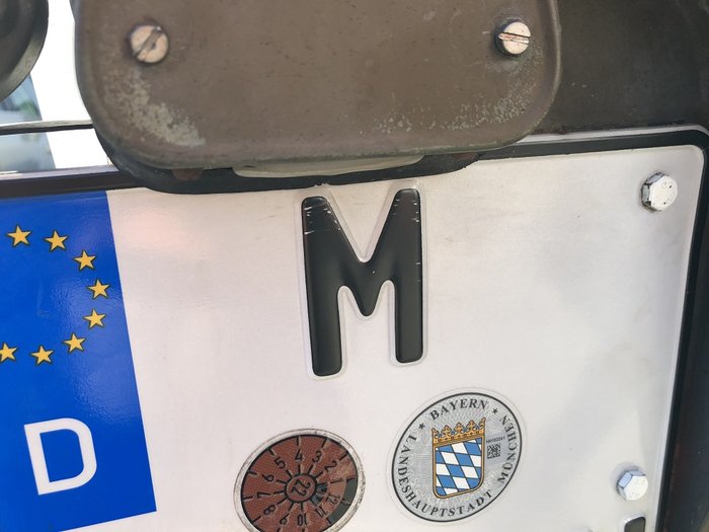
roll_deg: +2.6
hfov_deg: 63.4
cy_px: 266
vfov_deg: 49.7
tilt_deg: -17.6
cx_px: 354
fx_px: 573
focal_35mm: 28
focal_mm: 3.99
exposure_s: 1/236
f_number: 1.8
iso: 20
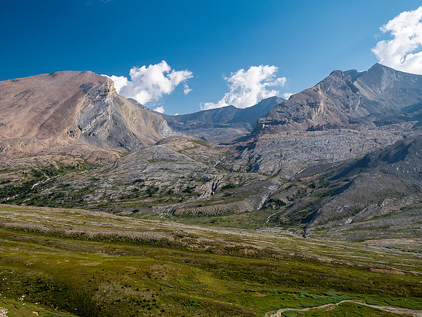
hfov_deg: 56.8
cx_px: 211
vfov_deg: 44.2
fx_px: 390
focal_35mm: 32
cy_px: 158
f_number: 8
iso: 200
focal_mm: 16
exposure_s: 1/160
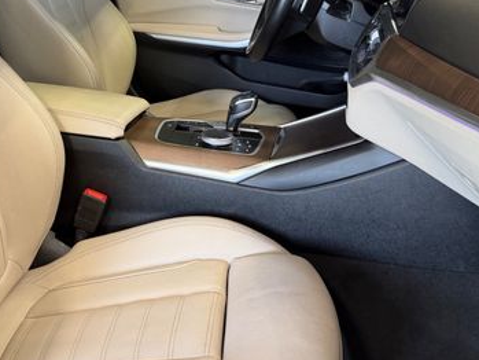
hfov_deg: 41.6
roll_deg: +0.6
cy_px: 66
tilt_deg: -13.5
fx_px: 609
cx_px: 118
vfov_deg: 31.9
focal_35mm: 44
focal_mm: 6.76
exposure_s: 1/60
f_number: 1.78
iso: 160
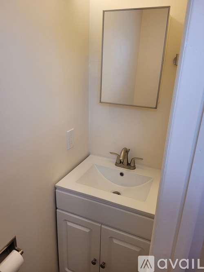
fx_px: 204
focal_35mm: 26
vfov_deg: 67.3
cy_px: 136
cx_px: 102
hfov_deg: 53.0
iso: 100
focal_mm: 5.4
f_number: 1.8
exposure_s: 1/120
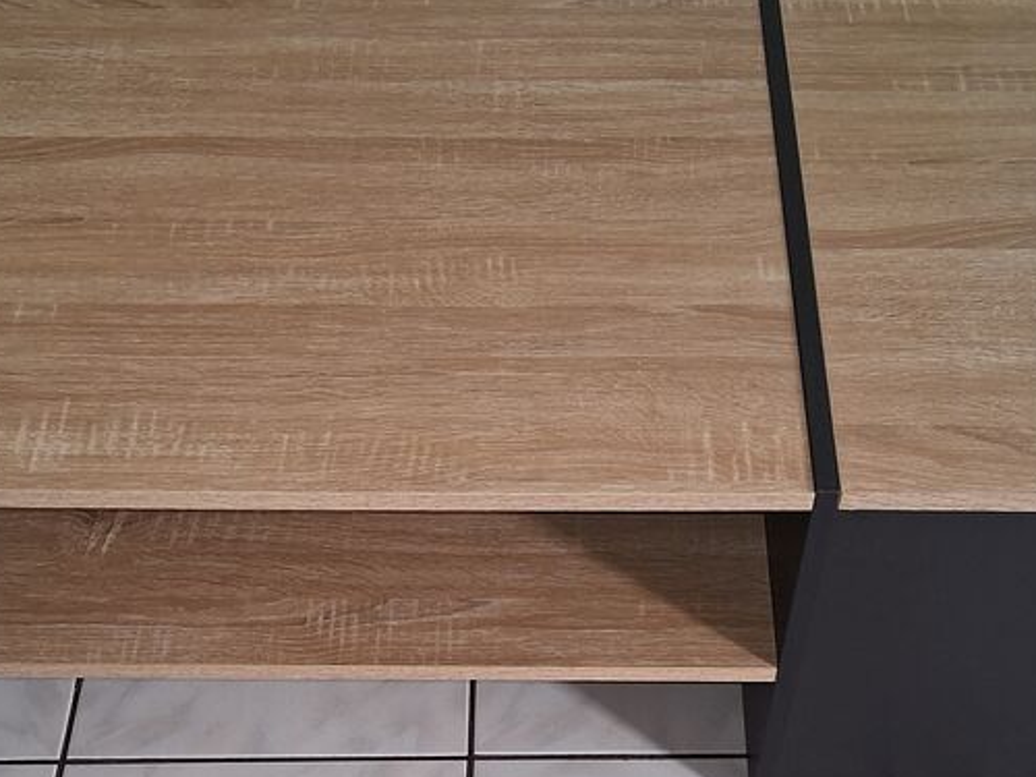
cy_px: 702
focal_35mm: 52
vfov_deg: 27.0
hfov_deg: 36.8
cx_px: 543
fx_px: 1556
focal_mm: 3.98
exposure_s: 1/100
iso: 25
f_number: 1.8
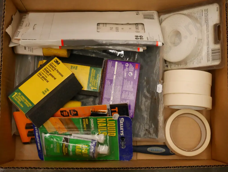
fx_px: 422
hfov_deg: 30.3
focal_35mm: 64
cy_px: 86
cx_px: 114
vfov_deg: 22.9
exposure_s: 1/100
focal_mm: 32
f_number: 5.6
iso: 3200
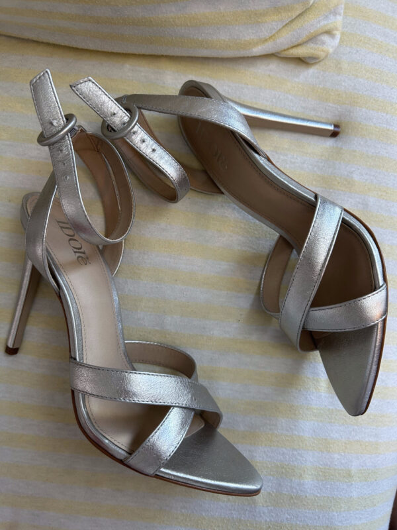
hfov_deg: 53.1
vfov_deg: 67.3
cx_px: 198
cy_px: 265
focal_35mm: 26
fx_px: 398
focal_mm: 5.7
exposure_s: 1/120
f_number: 1.5
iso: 80
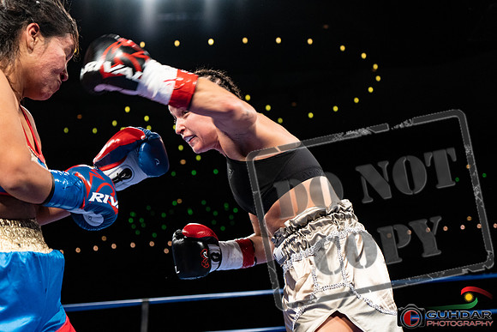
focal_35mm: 58
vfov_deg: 23.4
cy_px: 166
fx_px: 801
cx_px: 248
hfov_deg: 34.5
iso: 4000
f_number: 4
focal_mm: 58
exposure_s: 1/800
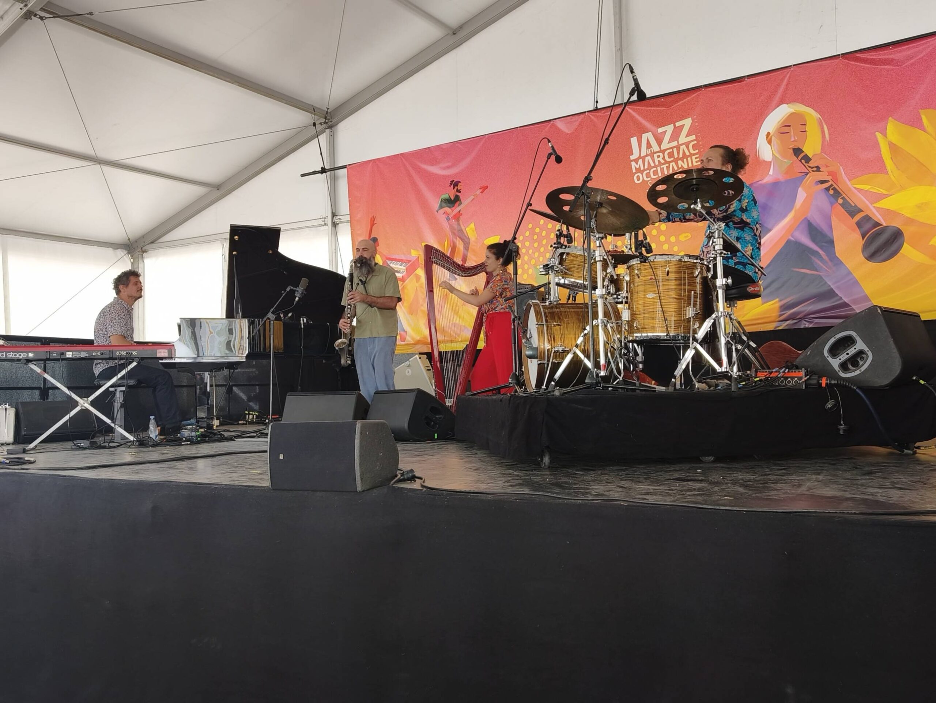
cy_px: 352
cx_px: 468
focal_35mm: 23
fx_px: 622
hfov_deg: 73.9
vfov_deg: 58.9
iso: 80
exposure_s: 1/100
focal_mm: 6.06
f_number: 1.7
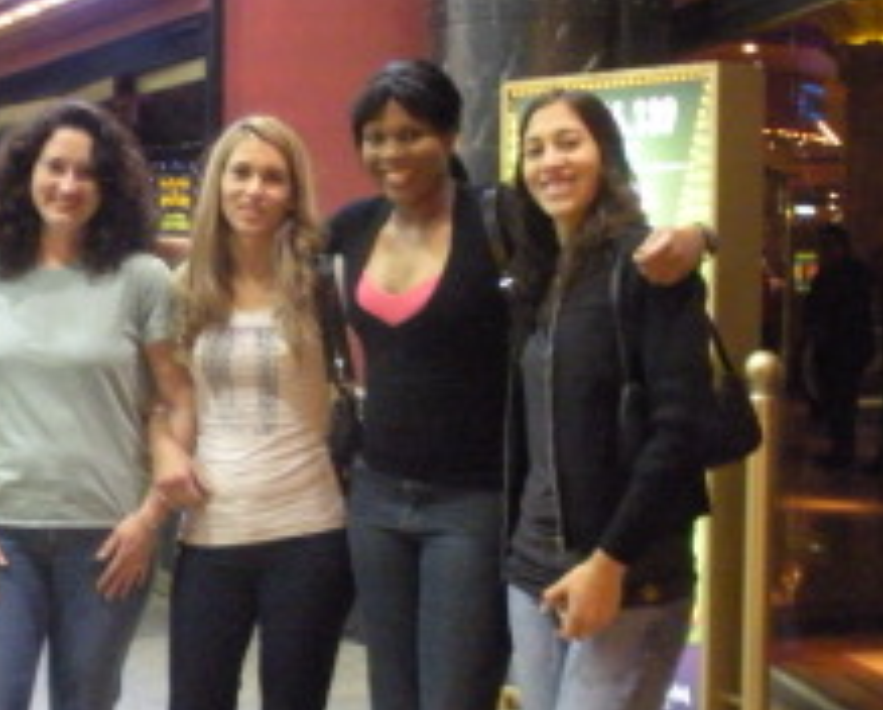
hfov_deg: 25.9
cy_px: 411
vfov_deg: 21.0
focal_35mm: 73
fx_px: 1911
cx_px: 286
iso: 800
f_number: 3.5
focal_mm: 6.3
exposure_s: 1/7.3
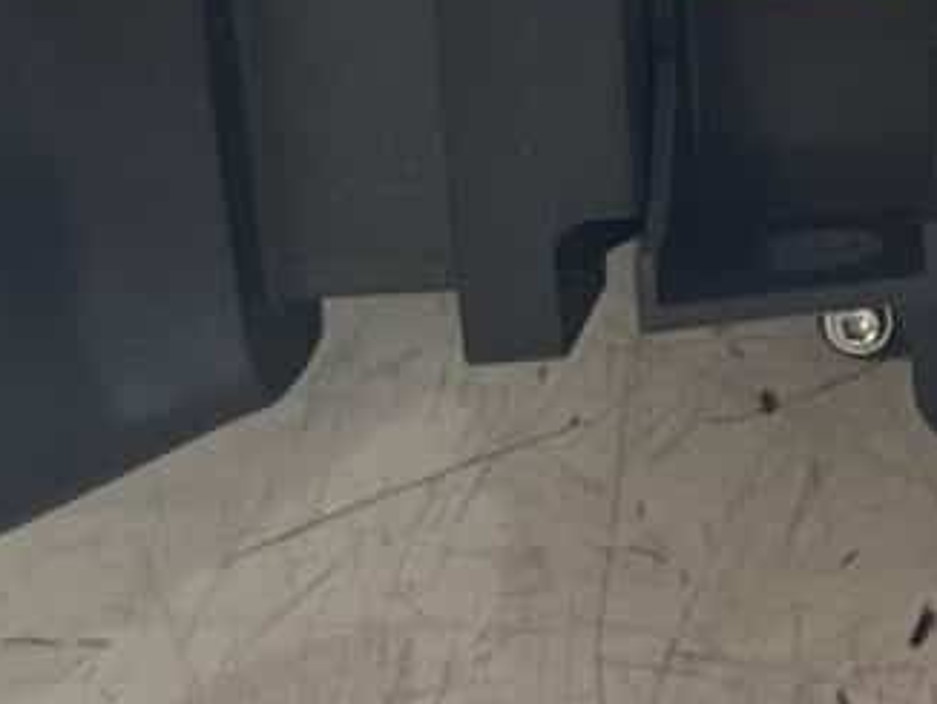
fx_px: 5526
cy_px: -672
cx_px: 1595
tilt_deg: -46.8
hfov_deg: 9.3
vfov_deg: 7.1
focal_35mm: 204
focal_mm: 5.1
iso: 40
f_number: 1.6
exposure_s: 1/122
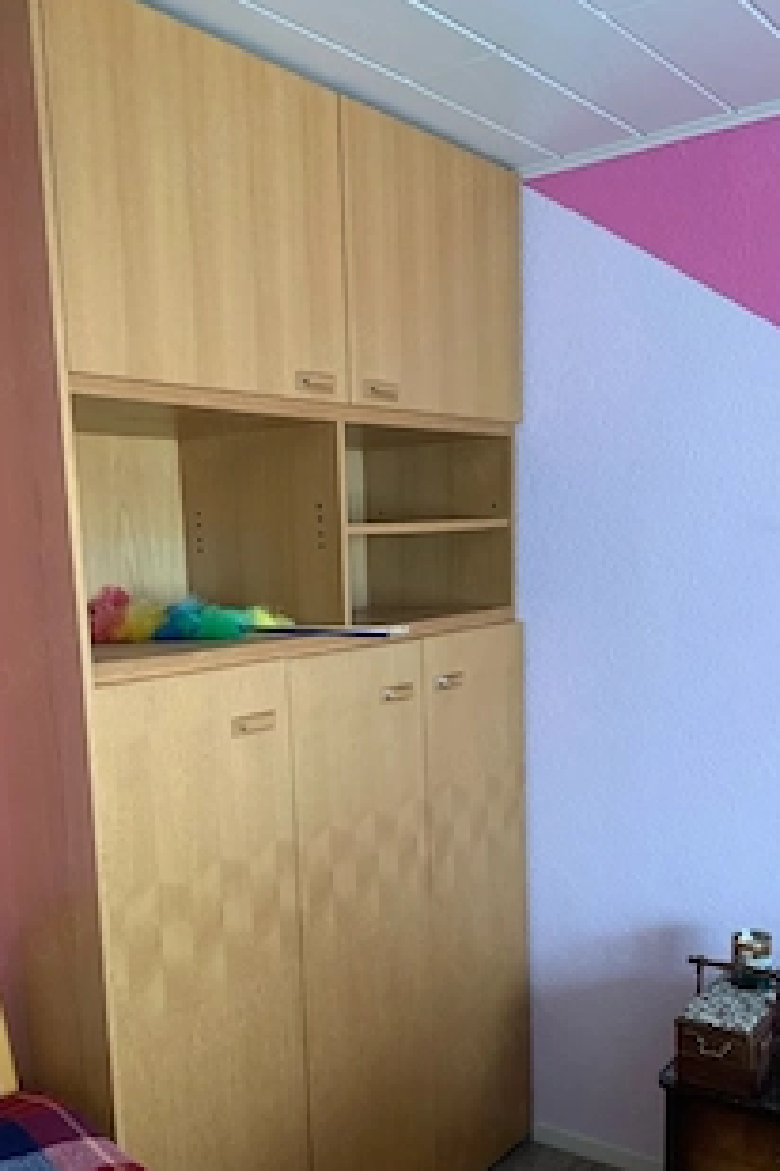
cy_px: 735
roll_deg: +2.9
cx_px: 348
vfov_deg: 53.8
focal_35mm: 35
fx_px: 1137
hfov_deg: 37.8
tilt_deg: -8.8
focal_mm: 4.25
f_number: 1.8
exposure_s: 1/60
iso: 320
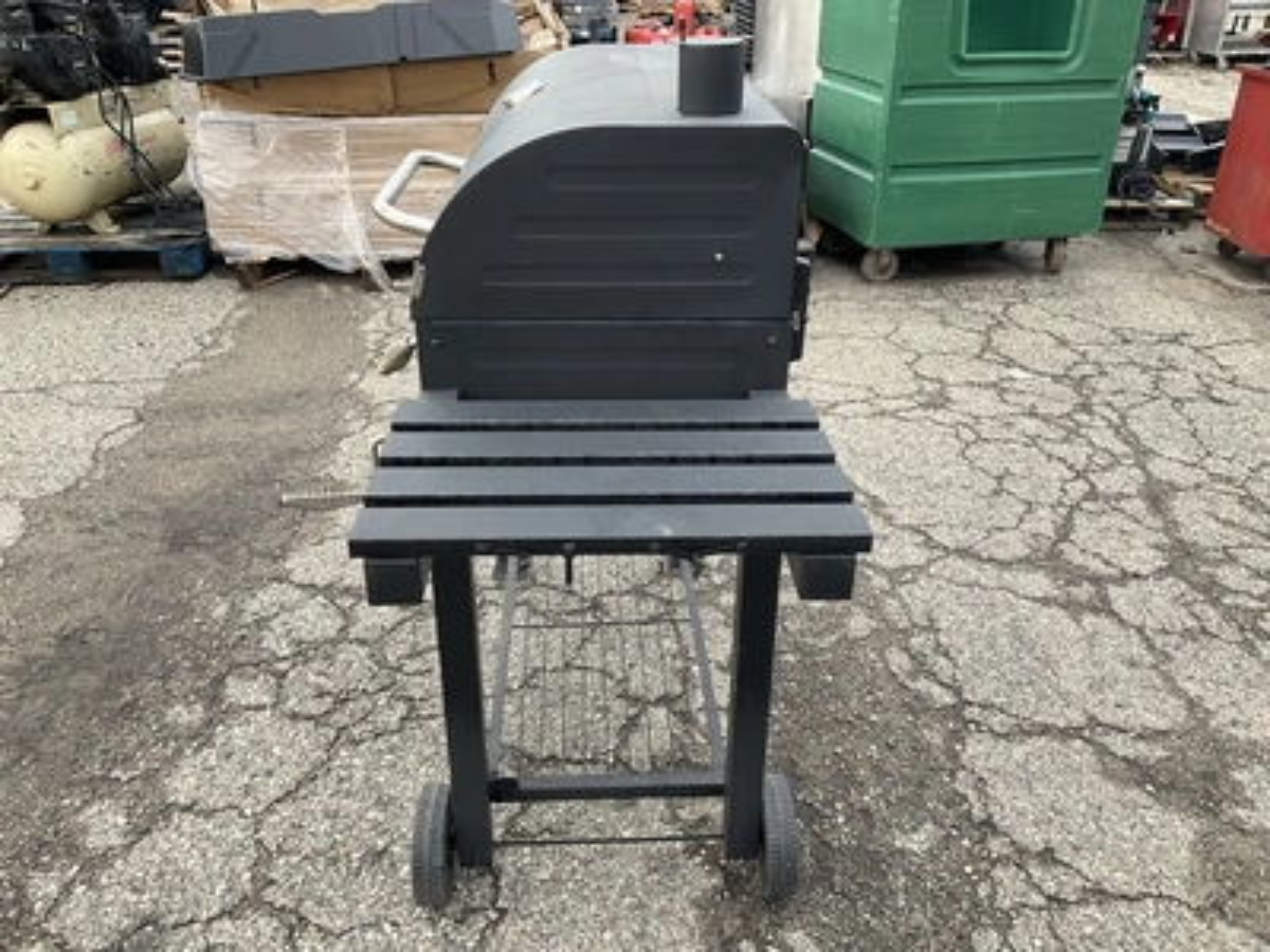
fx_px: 1064
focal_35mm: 29
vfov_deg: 48.2
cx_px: 635
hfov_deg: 61.7
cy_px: 476
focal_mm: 3
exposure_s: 1/122
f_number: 1.8
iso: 32
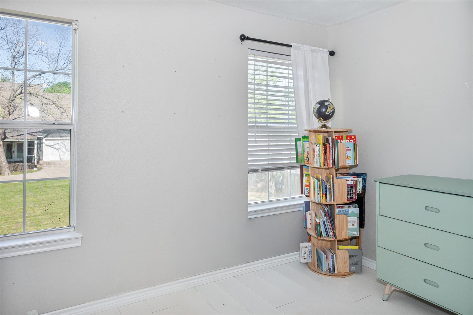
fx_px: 315
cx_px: 236
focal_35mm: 24
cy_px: 158
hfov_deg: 73.7
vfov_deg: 53.1
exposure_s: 1/60
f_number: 8
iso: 640
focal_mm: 16
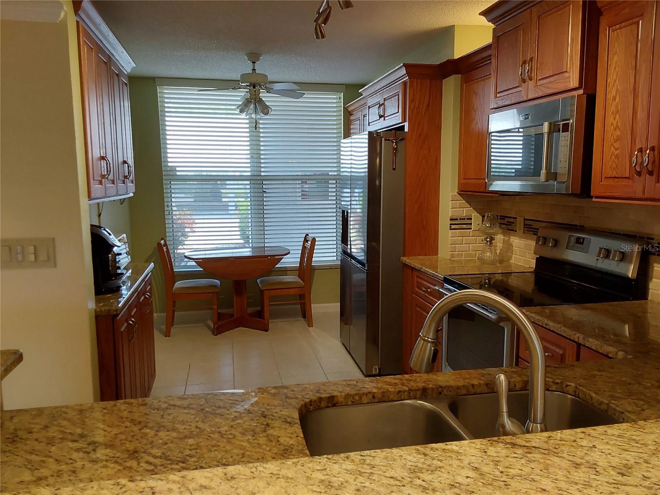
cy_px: 248
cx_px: 330
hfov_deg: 63.4
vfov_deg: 49.7
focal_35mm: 28
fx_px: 534
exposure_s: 1/60
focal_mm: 2.91
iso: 80
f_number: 1.9
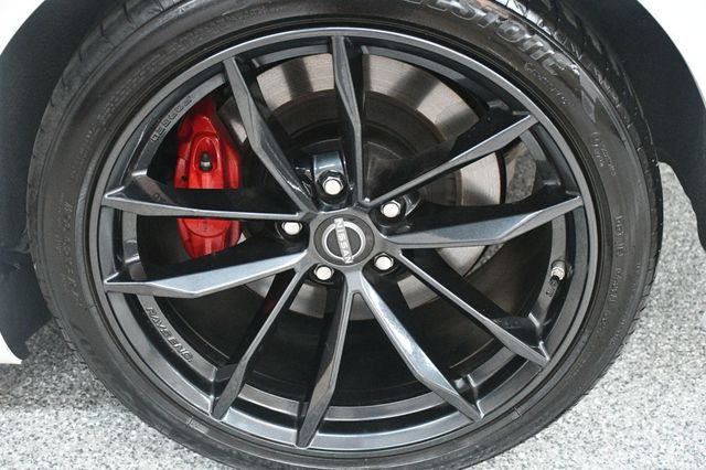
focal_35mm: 60
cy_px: 235
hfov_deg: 33.4
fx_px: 1176
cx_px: 353
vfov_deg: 22.6
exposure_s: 1/60
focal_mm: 40
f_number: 4.5
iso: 5600
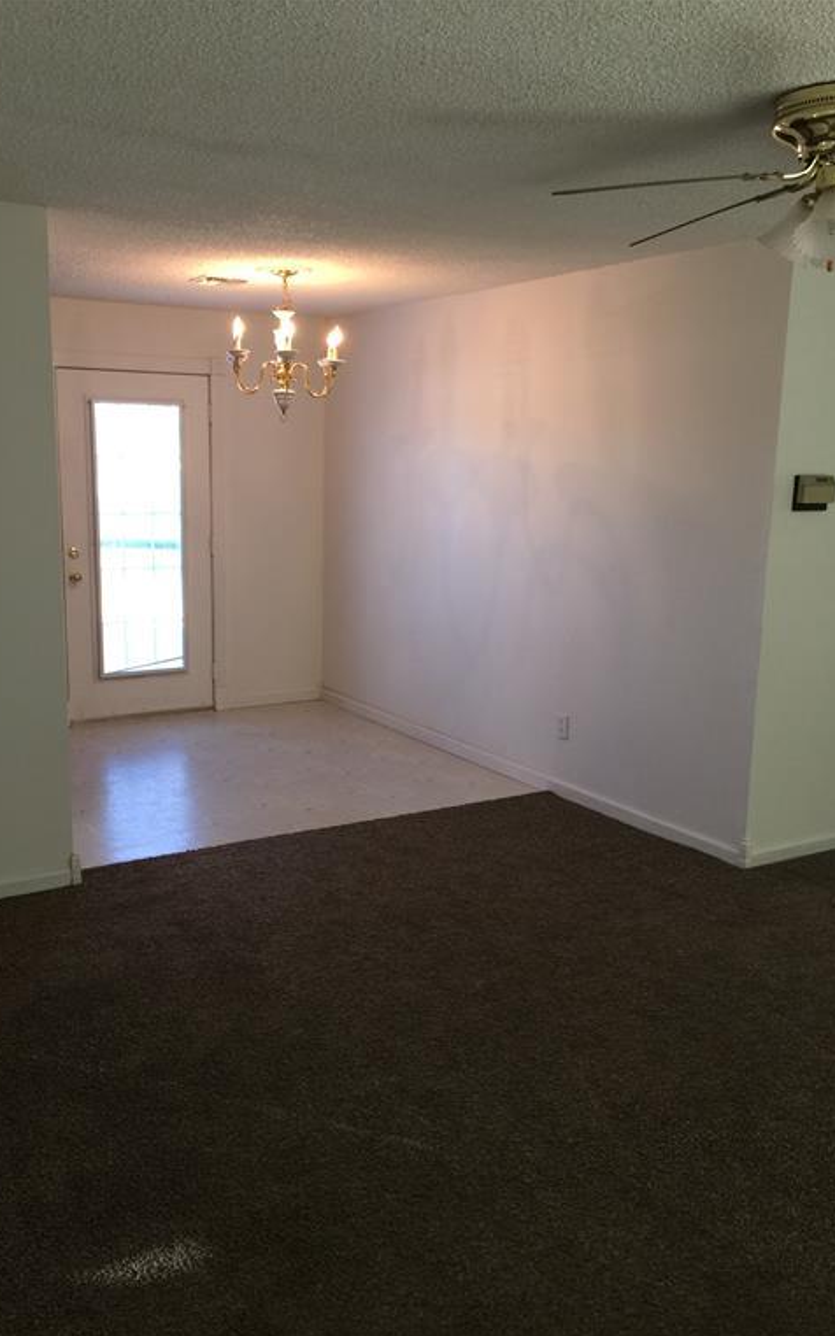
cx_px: 367
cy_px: 670
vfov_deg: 61.2
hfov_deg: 40.5
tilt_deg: -9.1
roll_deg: -0.2
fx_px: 1129
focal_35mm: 31
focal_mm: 4.15
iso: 40
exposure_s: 1/15
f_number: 2.2
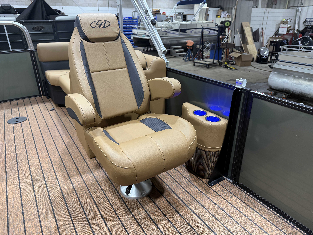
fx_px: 217
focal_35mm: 24
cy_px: 118
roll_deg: +0.7
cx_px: 156
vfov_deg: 56.8
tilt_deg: -23.5
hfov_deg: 71.6
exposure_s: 1/120
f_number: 1.78
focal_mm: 6.76
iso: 200
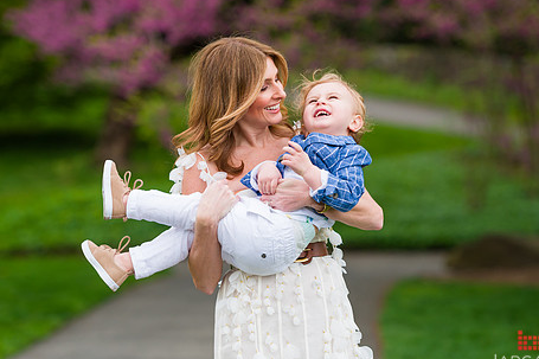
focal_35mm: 172
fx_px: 2574
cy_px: 164
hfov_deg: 12.0
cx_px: 258
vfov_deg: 8.0
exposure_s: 1/800
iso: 200
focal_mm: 135
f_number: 3.5
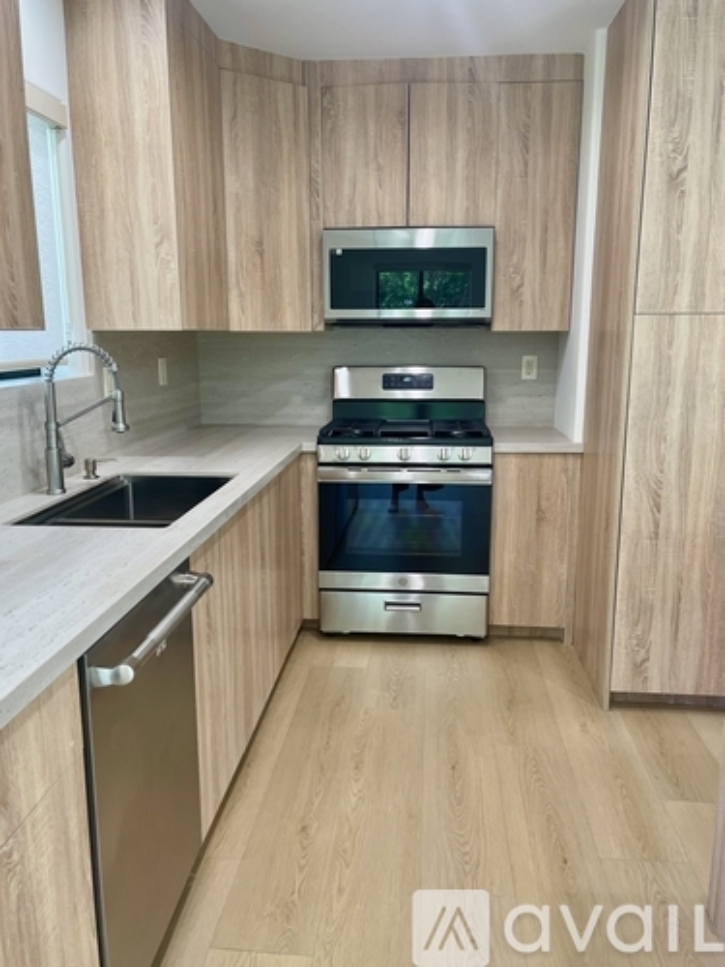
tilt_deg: -11.6
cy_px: 484
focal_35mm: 25
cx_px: 362
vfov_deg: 69.4
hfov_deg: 54.9
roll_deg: +2.3
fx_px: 698
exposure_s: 1/120
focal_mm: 5.1
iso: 100
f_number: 1.6
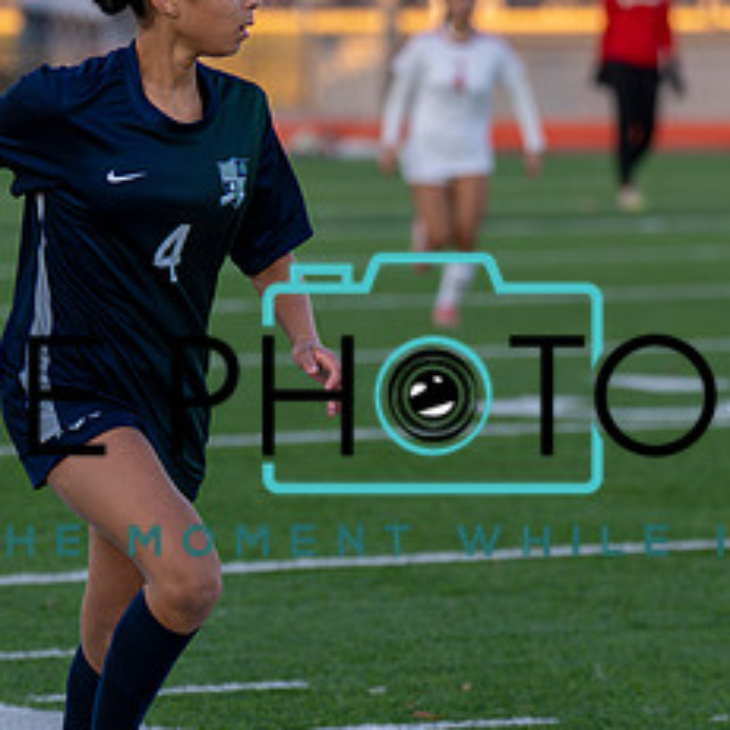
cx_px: 262
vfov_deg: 5.4
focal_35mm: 322
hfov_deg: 5.4
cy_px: 468
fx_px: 7683
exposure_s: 1/1600
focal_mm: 111
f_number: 2.8
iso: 400
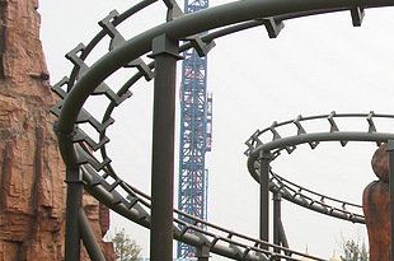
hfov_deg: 29.6
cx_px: 437
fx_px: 666
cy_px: 192
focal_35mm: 61
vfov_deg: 22.0
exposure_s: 1/160
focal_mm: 18
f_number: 8
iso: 100
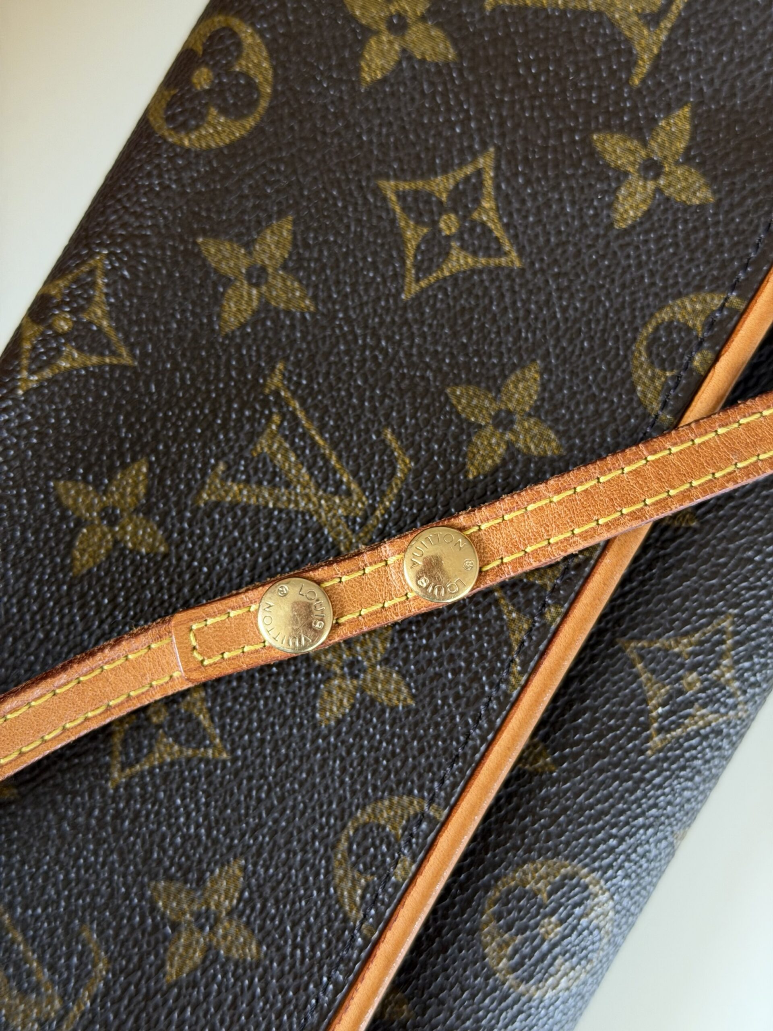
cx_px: 386
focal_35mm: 48
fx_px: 1429
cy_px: 516
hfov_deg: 30.3
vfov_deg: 39.7
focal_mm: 6.76
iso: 160
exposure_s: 1/60
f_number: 1.78
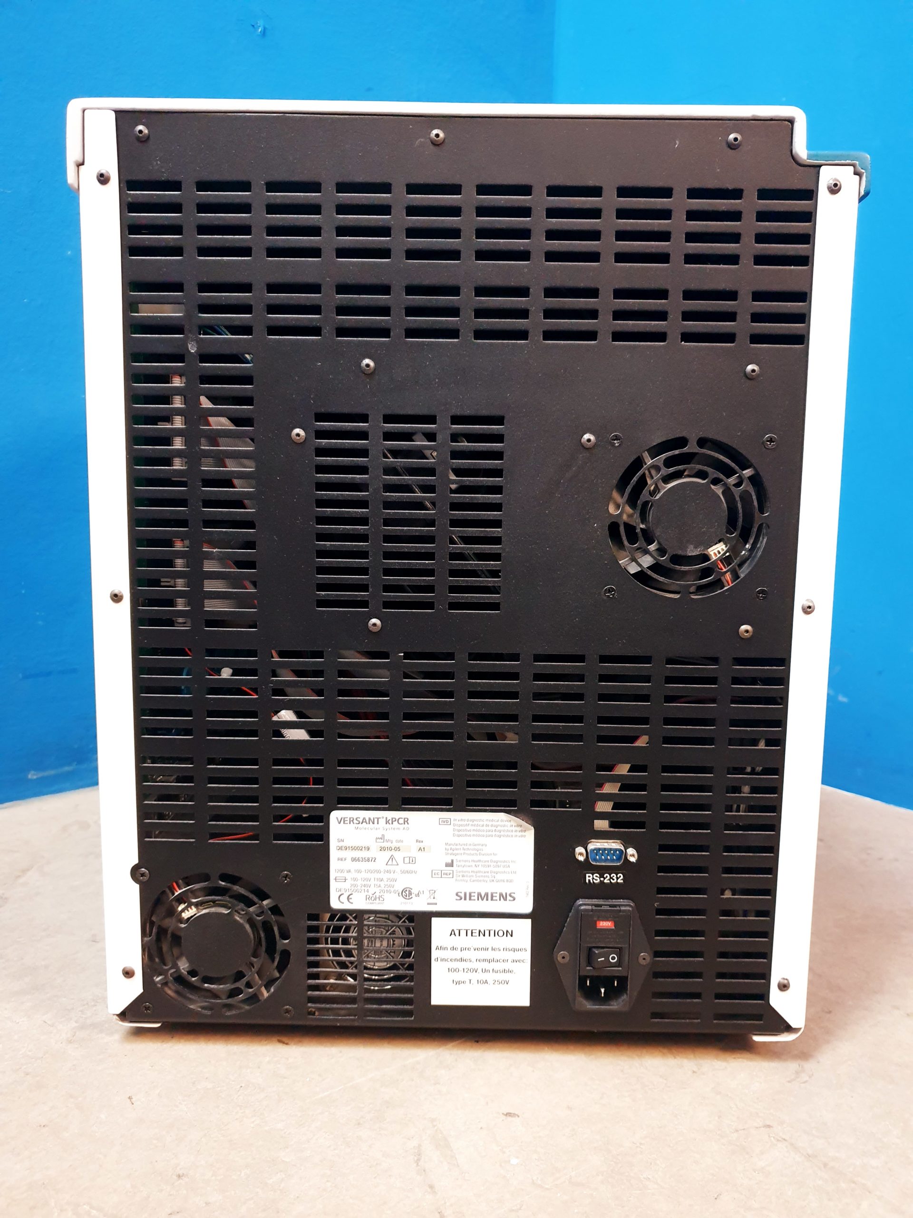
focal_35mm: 26
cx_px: 456
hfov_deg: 53.1
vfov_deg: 67.3
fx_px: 914
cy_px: 609
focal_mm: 4.3
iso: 320
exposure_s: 1/50
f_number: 1.5
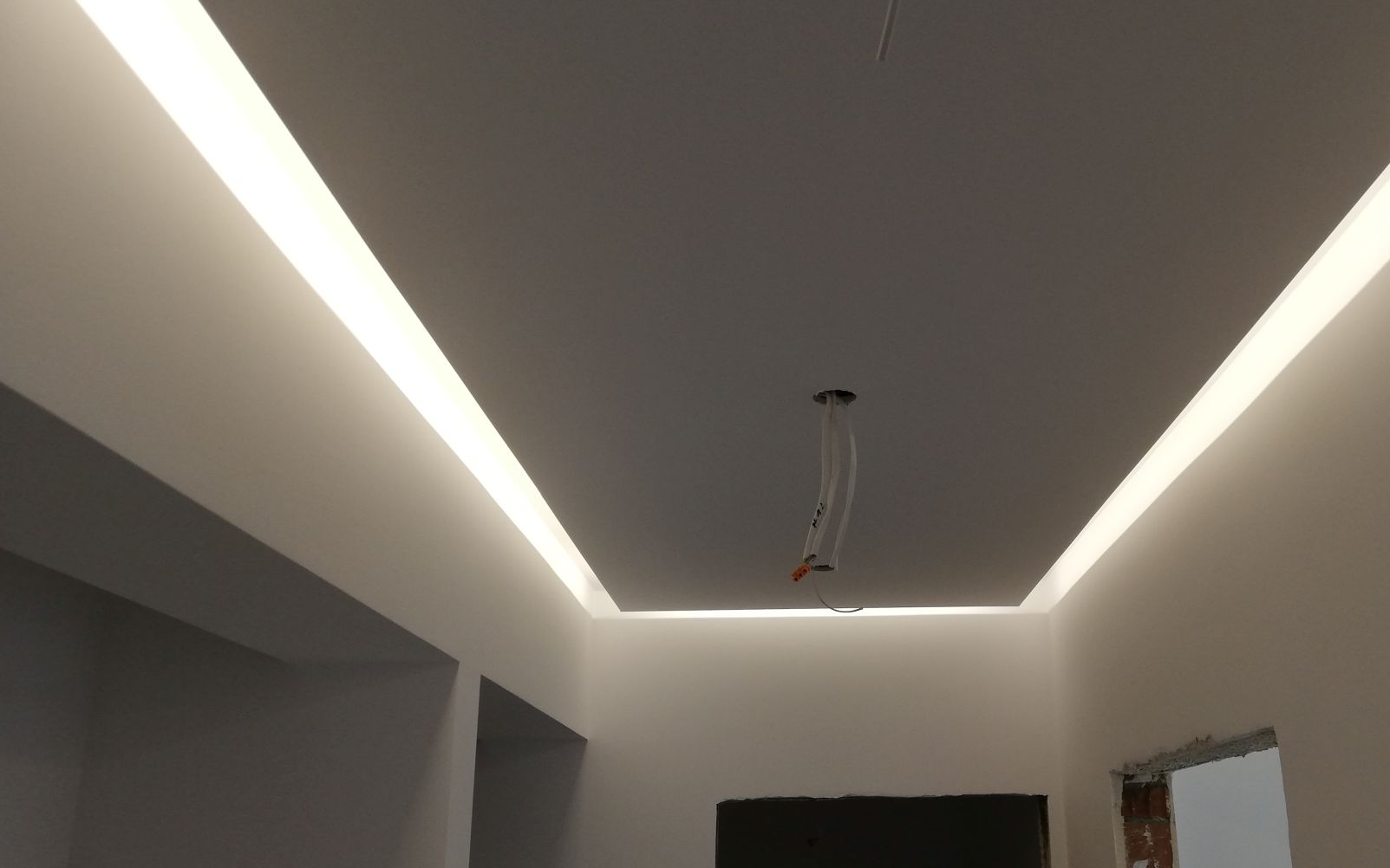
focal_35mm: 33
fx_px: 1250
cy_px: 525
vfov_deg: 38.2
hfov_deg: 57.7
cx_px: 826
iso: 80
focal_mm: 3.81
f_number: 2.2
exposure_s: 1/50
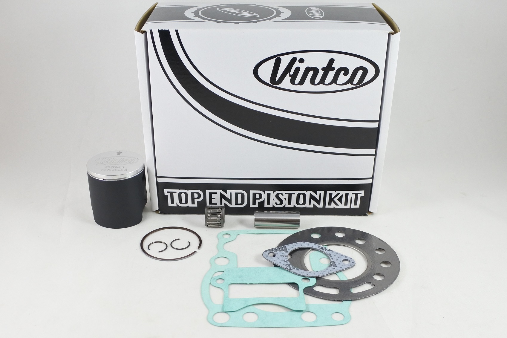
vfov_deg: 45.0
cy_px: 169
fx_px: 408
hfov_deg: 63.7
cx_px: 254
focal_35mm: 29
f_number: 3.8
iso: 400
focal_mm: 11
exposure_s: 1/125
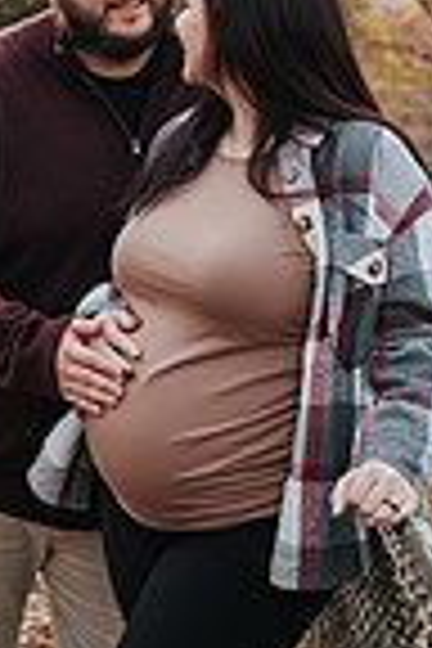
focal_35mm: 109
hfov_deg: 12.6
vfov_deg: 18.8
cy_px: 320
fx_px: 1962
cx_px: 158
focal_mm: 35
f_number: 2.8
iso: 200
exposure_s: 1/320
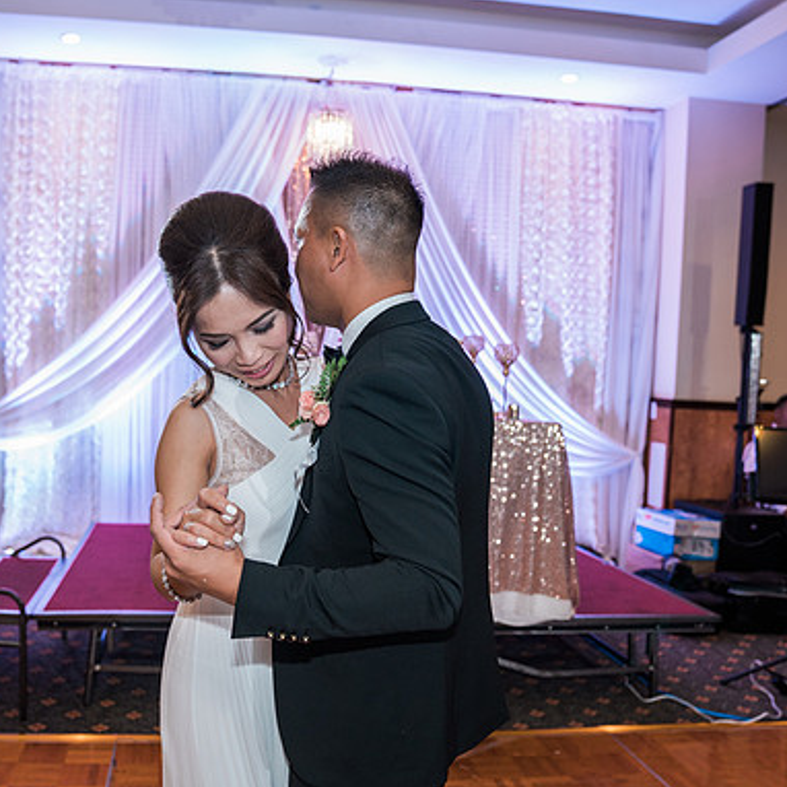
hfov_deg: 51.9
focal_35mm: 31
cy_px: 397
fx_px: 797
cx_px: 286
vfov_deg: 52.5
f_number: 2.8
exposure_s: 1/160
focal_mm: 24
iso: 800
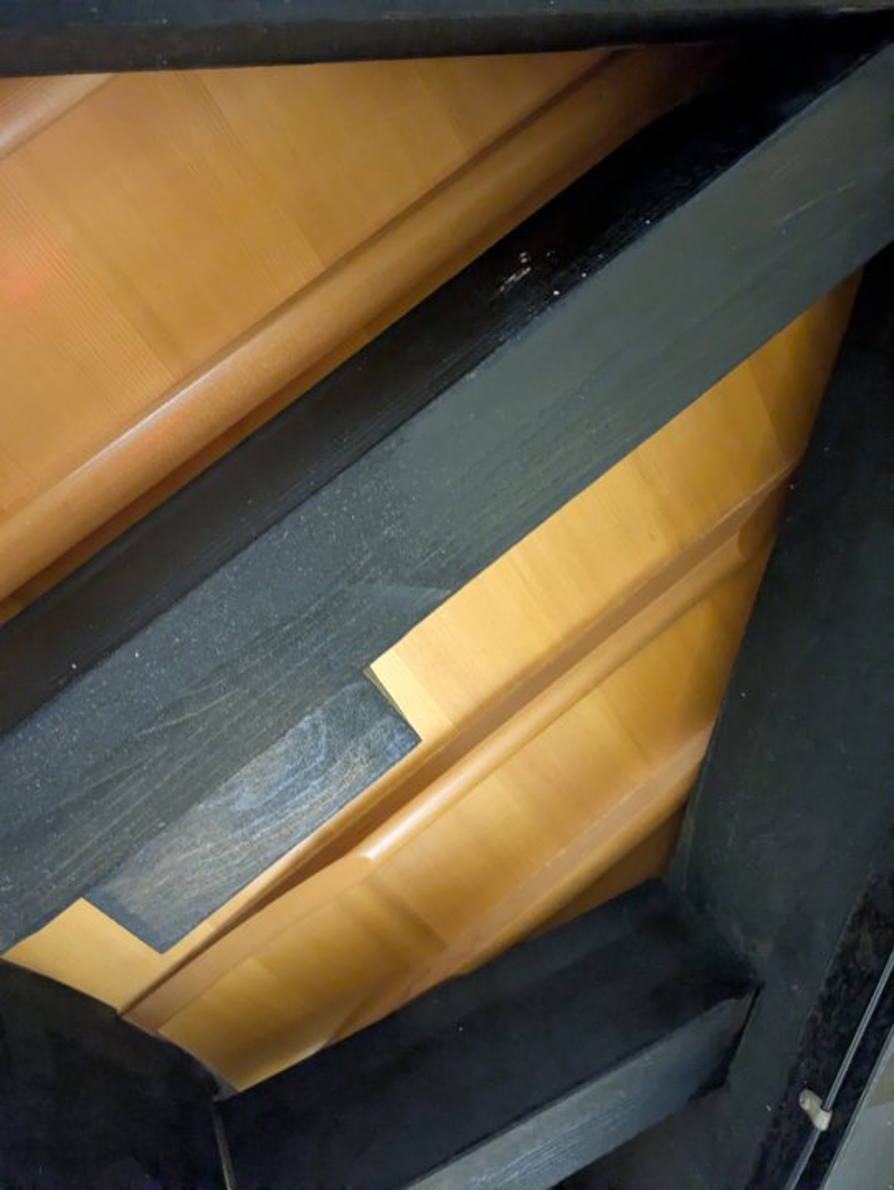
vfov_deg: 69.4
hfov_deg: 54.9
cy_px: 595
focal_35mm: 25
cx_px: 447
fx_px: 860
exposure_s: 1/15
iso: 3027
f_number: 1.89
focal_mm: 5.43
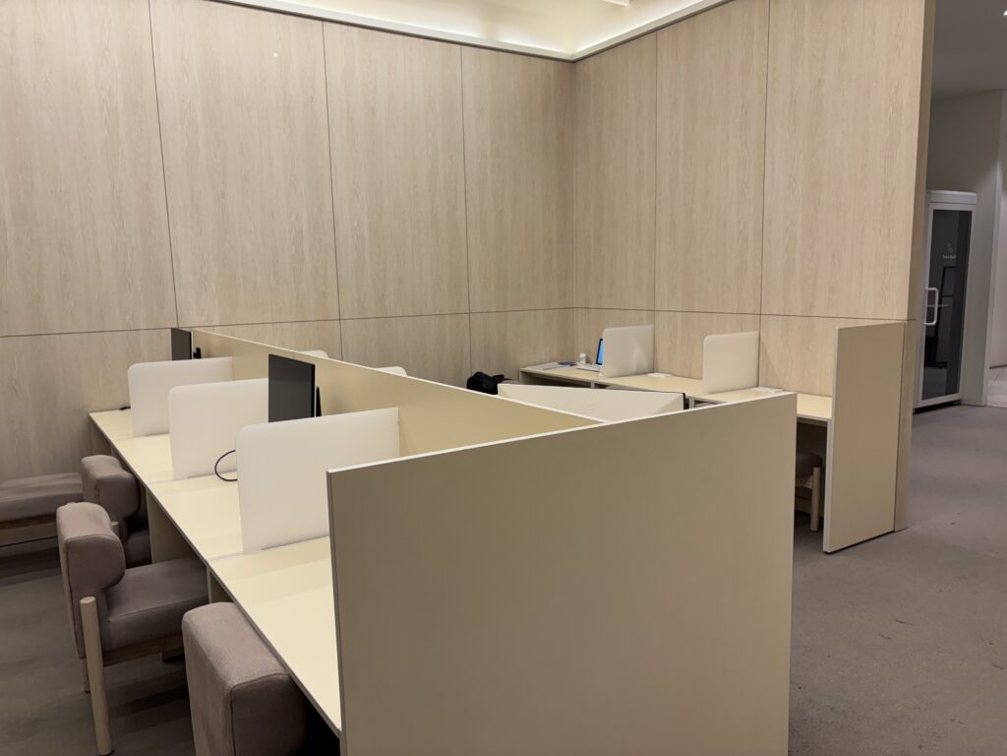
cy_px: 378
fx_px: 756
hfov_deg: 67.3
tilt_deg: -8.2
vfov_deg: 53.1
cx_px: 504
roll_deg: +0.6
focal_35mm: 26
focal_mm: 5.96
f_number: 1.6
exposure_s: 1/120
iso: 80
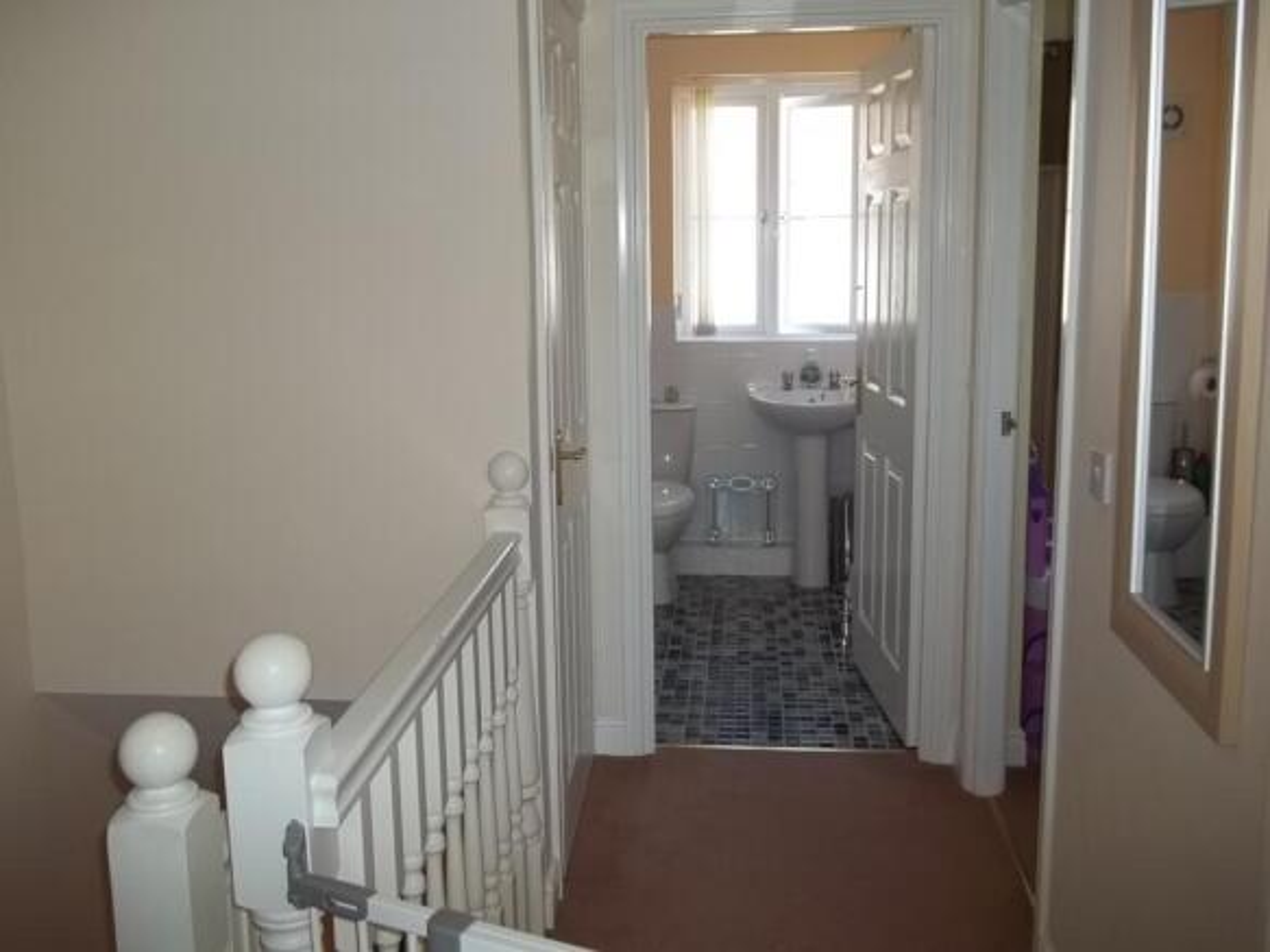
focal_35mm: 32
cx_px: 635
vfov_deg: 44.1
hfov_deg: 56.8
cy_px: 476
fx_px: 1174
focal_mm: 5.7
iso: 64
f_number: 2.9
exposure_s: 1/30
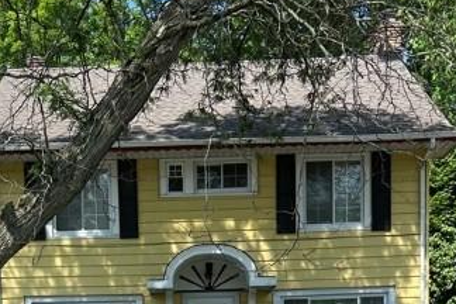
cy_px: 429
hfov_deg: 31.2
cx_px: 156
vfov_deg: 19.1
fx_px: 811
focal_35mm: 64
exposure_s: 1/2045
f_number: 1.5
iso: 50
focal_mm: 5.7
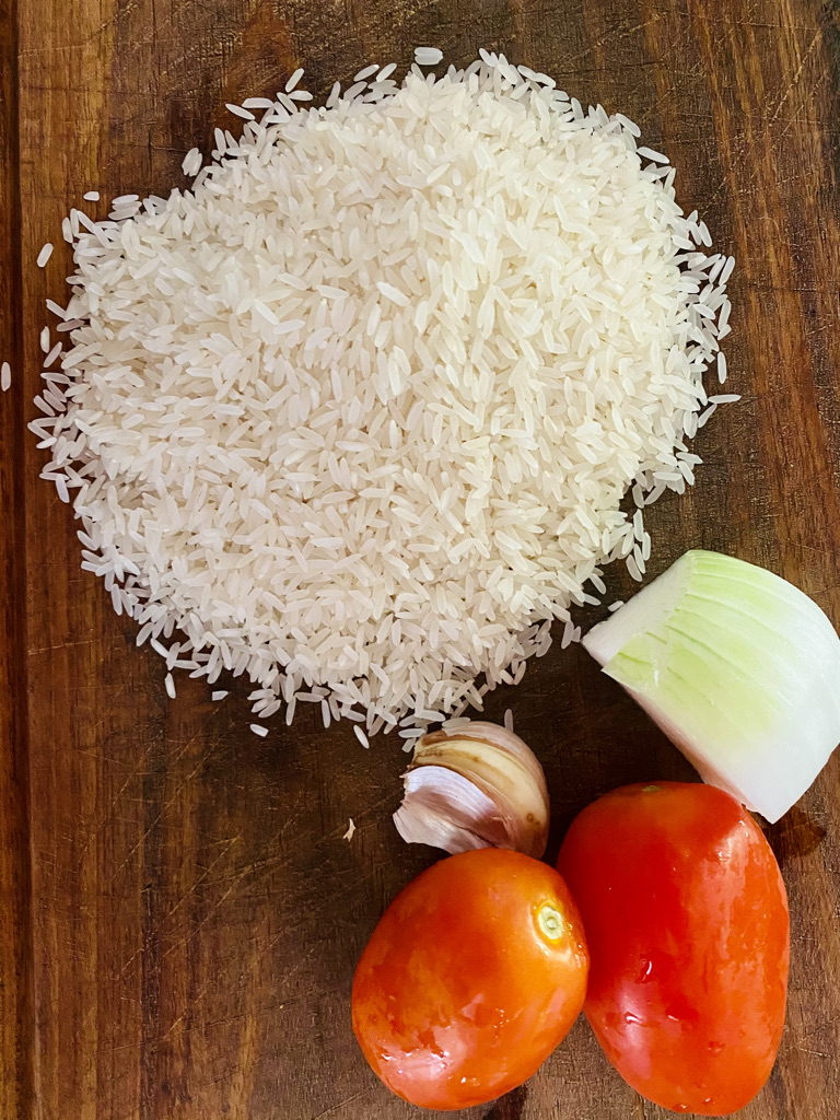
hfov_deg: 53.1
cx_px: 420
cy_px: 560
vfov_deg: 67.3
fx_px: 841
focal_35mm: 26
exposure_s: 1/34
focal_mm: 4.25
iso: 640
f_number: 1.8
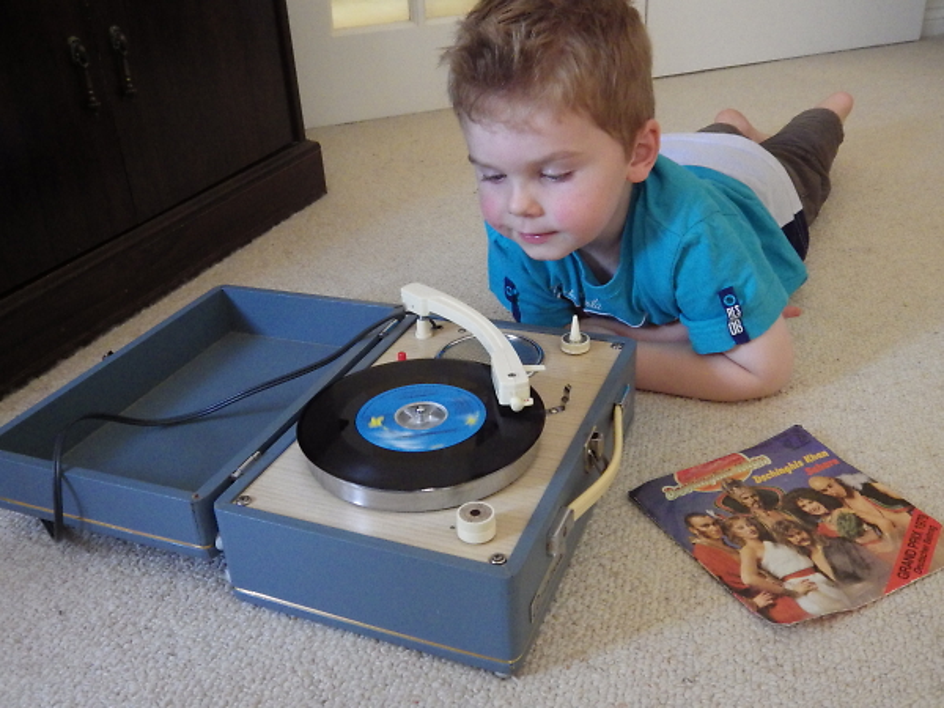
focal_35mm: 34
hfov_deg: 54.0
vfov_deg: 41.8
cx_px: 472
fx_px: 927
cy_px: 354
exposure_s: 1/25
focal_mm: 6.2
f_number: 3.4
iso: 1000
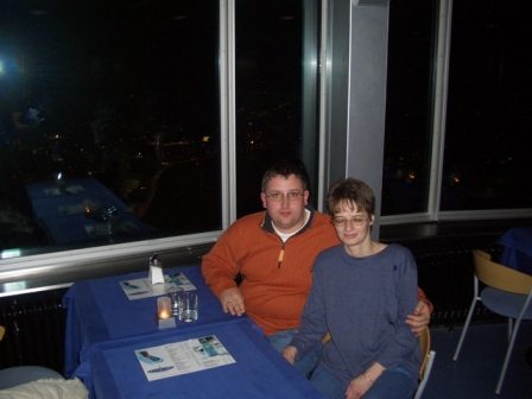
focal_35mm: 35
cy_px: 200
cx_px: 266
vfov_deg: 40.7
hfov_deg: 52.6
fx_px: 538
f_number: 2.6
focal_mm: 5.8
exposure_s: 1/60
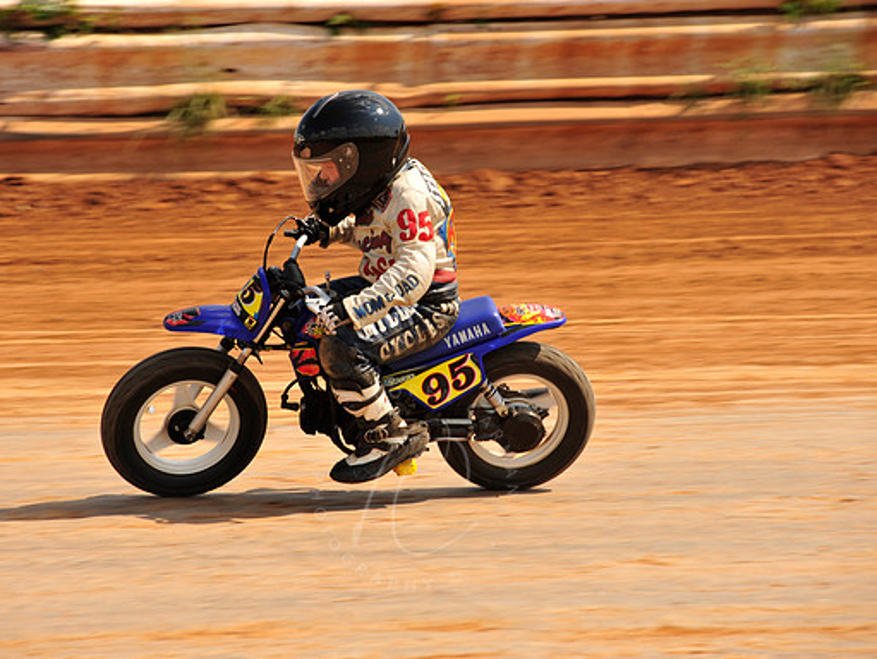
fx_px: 5527
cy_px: 330
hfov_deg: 9.1
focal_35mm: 218
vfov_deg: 6.8
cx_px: 414
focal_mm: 200
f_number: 9
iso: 200
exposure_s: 1/400
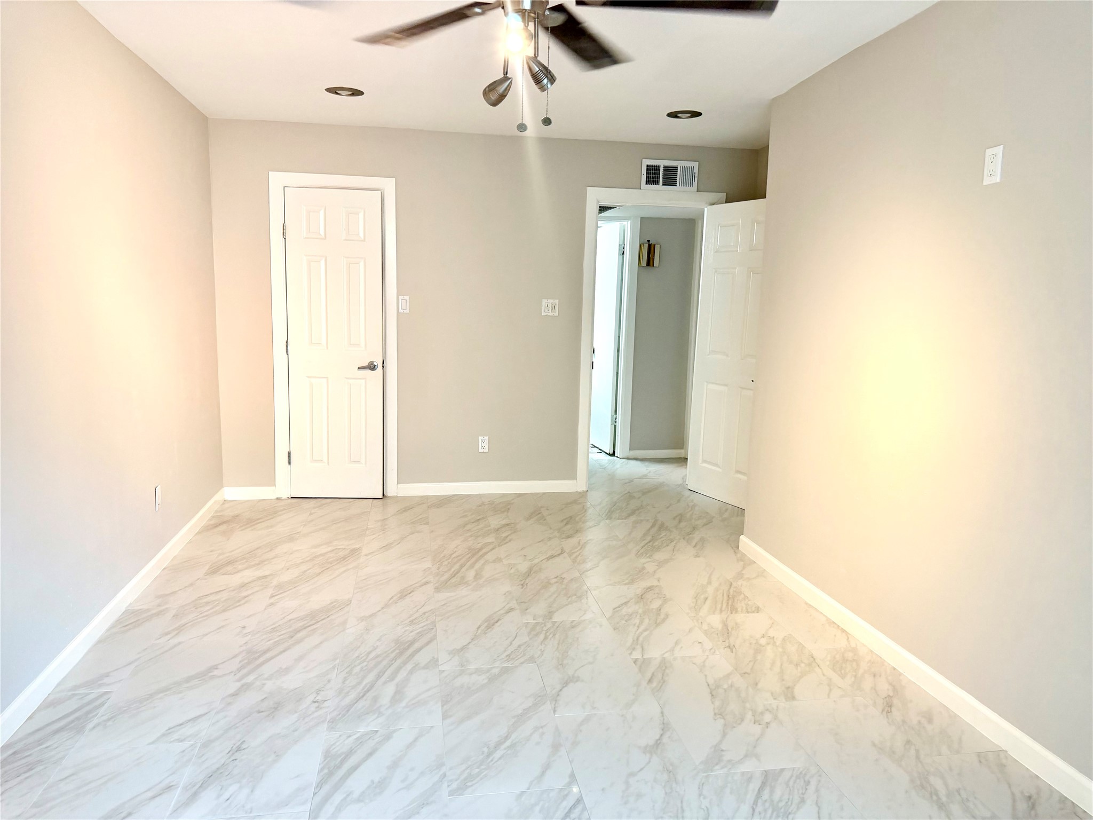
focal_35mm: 24
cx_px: 546
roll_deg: -0.4
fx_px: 758
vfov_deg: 56.8
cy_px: 410
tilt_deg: -8.3
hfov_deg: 71.6
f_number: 1.78
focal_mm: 6.76
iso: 200
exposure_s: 1/120
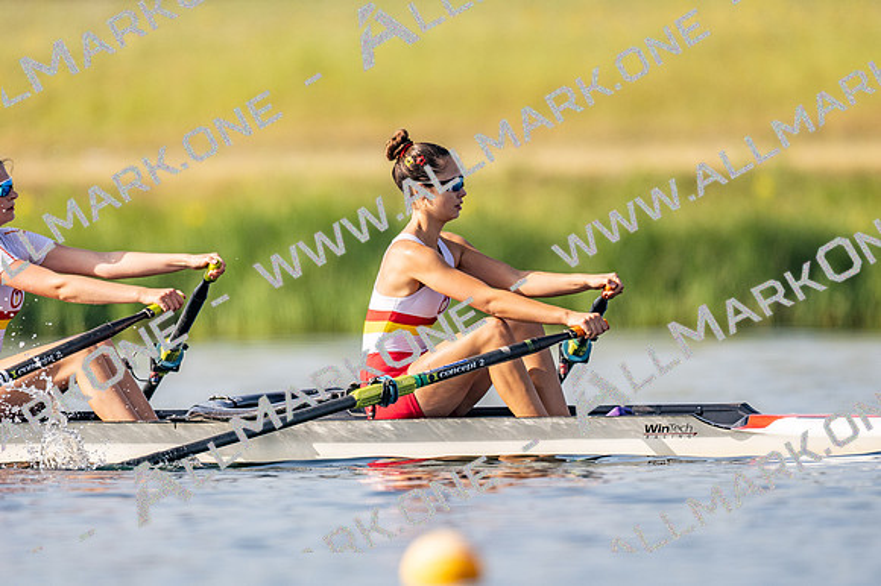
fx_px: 22012
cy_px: 293
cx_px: 440
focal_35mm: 900
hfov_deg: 2.3
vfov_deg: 1.5
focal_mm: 600
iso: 180
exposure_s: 1/2500
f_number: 4
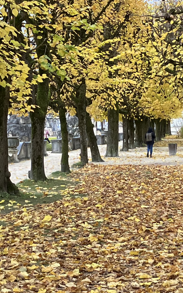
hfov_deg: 13.5
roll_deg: -0.1
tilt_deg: -2.7
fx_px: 774
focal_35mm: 97
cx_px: 125
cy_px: 169
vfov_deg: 21.4
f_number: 1.8
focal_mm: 3.99
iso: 80
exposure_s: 1/121
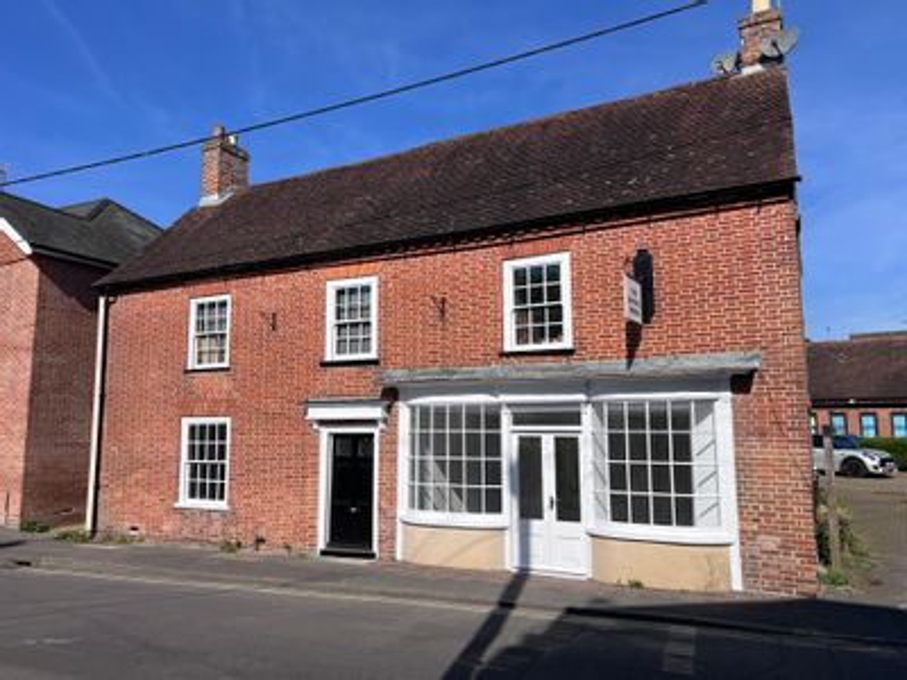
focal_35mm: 26
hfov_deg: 67.3
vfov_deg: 53.1
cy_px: 340
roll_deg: +0.3
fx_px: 681
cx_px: 454
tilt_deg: +6.9
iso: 50
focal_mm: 5.7
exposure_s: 1/6993
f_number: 1.5
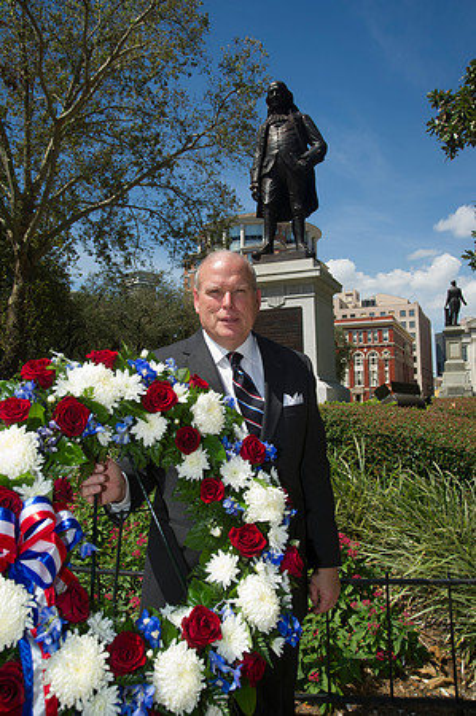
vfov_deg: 62.0
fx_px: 596
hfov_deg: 43.5
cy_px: 358
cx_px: 238
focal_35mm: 30
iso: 200
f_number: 9
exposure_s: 1/250
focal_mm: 30
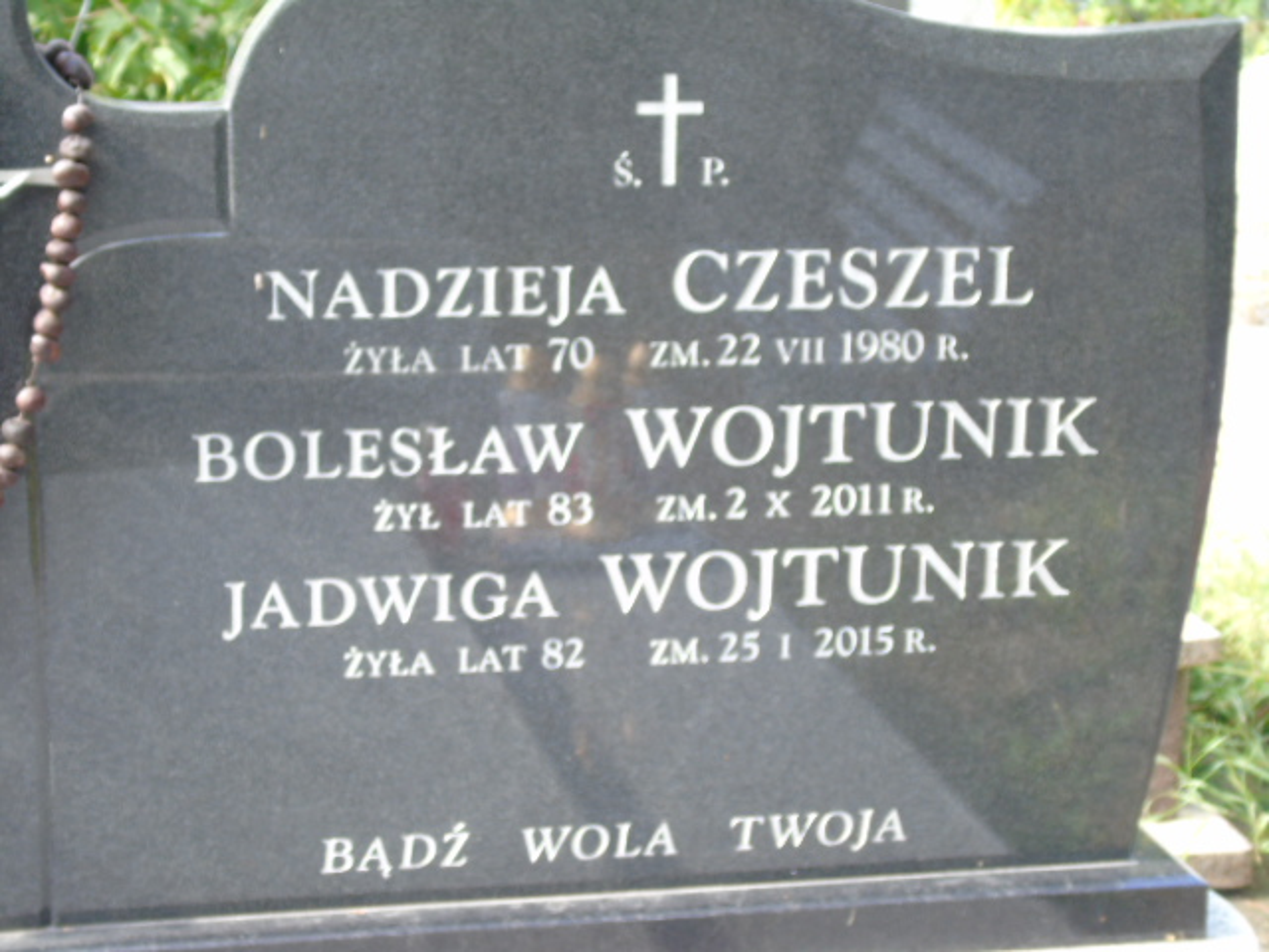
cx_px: 634
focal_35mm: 82
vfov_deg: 18.0
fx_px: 3006
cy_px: 476
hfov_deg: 23.8
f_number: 4.1
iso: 100
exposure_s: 1/30
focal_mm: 15
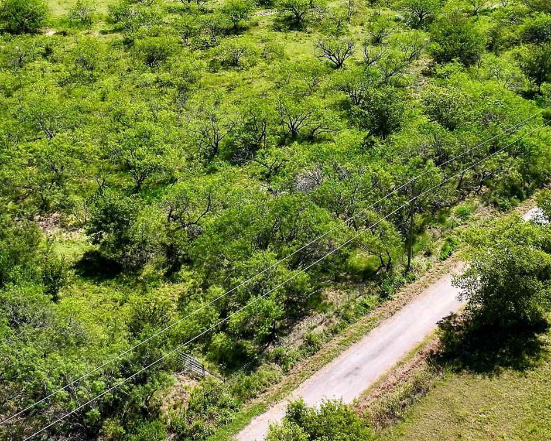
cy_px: 137
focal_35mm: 51
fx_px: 832
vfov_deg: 29.4
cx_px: 270
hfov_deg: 36.7
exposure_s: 1/2000
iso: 120
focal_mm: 12.29
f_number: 2.8
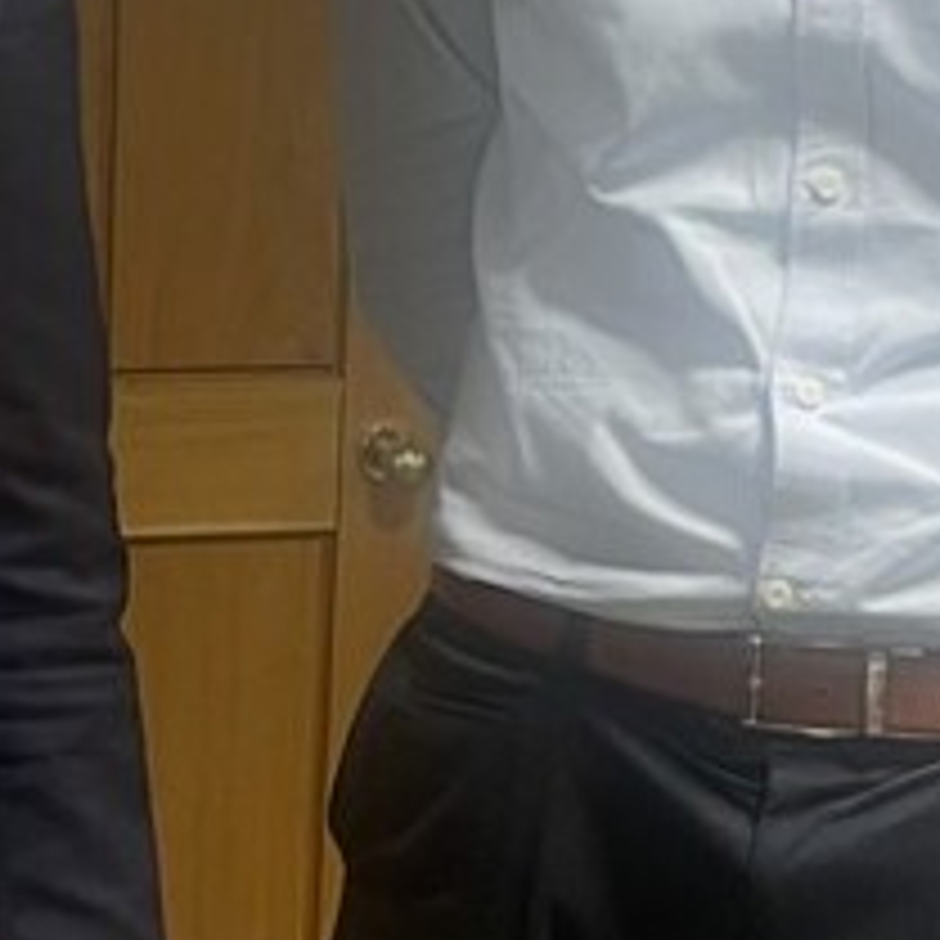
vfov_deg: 16.9
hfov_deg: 17.5
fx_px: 3042
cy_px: -137
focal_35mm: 99
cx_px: 333
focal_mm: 4.2
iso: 80
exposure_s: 1/50
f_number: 1.6
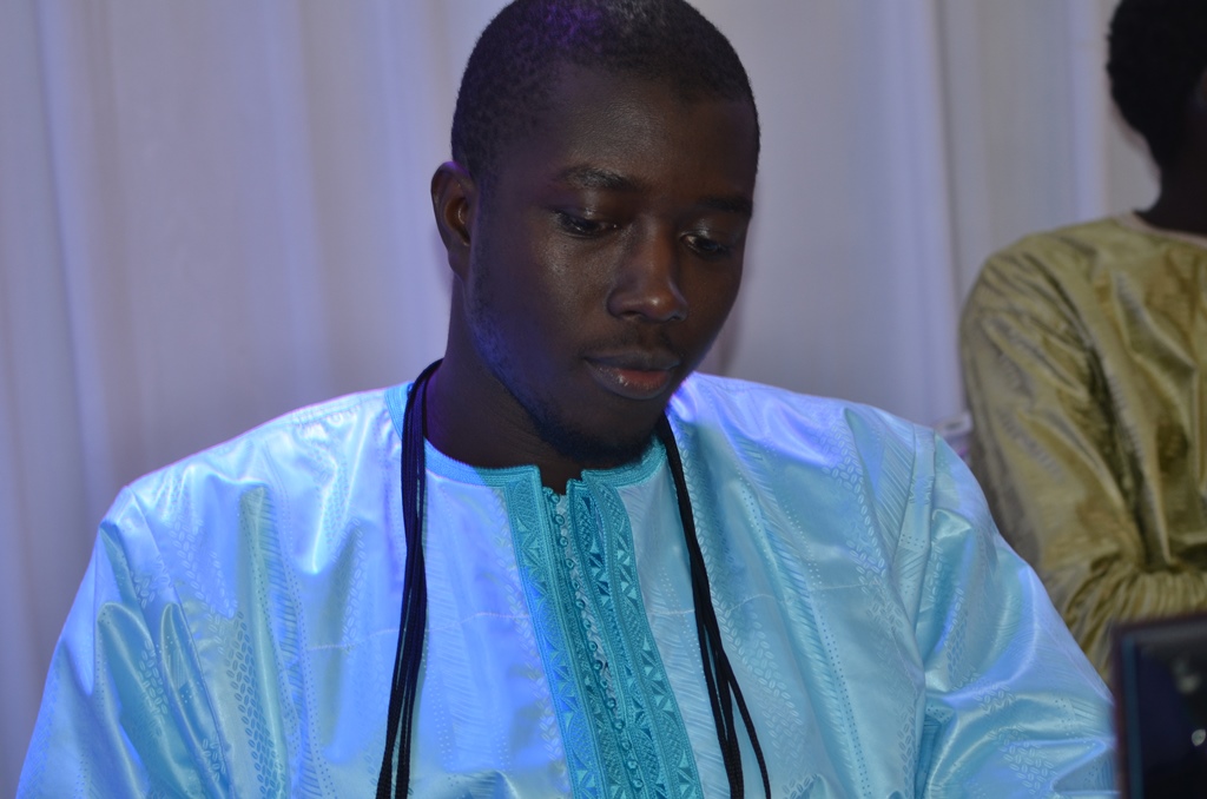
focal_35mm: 105
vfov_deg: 13.0
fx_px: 3513
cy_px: 400
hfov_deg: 19.5
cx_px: 604
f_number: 4
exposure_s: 1/80
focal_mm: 70
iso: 400
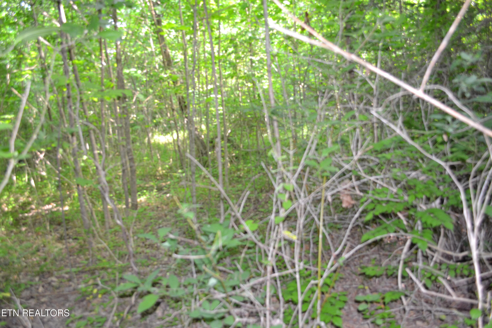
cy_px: 164
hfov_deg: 67.4
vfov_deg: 47.9
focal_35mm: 27
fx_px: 369
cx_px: 246
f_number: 3.5
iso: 1000
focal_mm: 18
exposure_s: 1/60
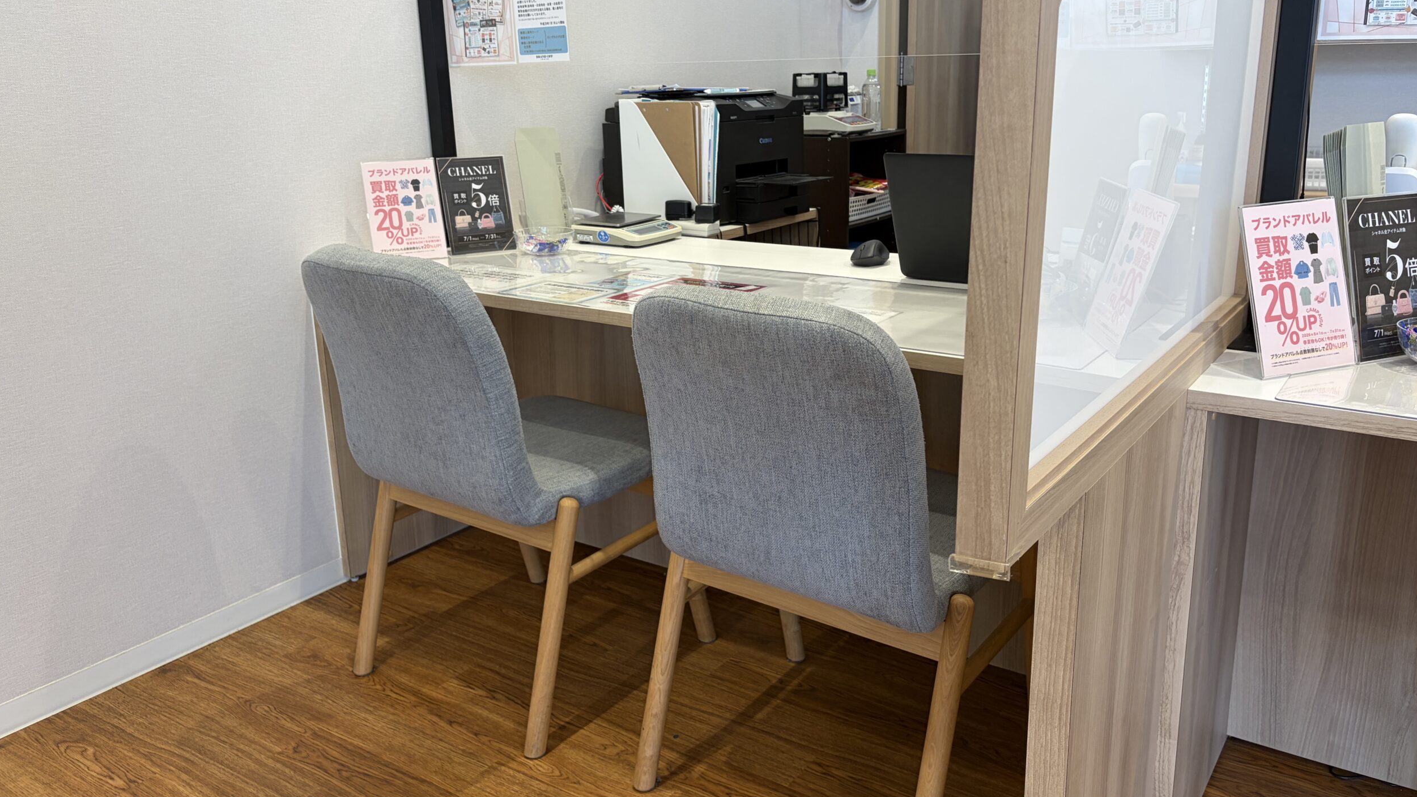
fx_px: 1090
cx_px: 721
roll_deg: +1.3
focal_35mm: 29
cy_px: 350
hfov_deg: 66.1
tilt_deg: -14.6
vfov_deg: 40.1
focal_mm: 5.96
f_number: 1.6
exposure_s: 1/120
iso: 80
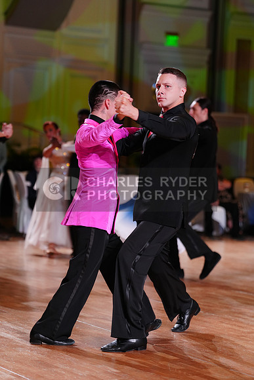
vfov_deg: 18.9
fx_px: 1142
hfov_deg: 12.7
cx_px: 127
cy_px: 190
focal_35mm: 108
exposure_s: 1/400
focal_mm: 108
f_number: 2.8
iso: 1250
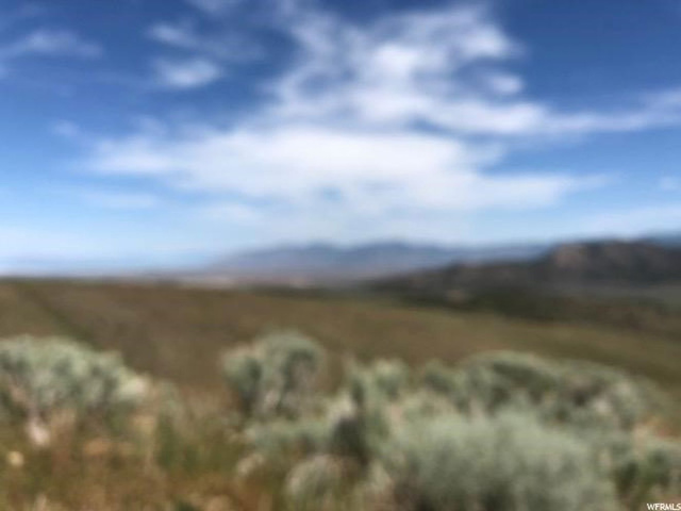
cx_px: 340
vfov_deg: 49.7
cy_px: 256
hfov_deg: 63.4
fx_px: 551
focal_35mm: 28
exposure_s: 1/3205
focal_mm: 4
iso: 20
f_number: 1.8
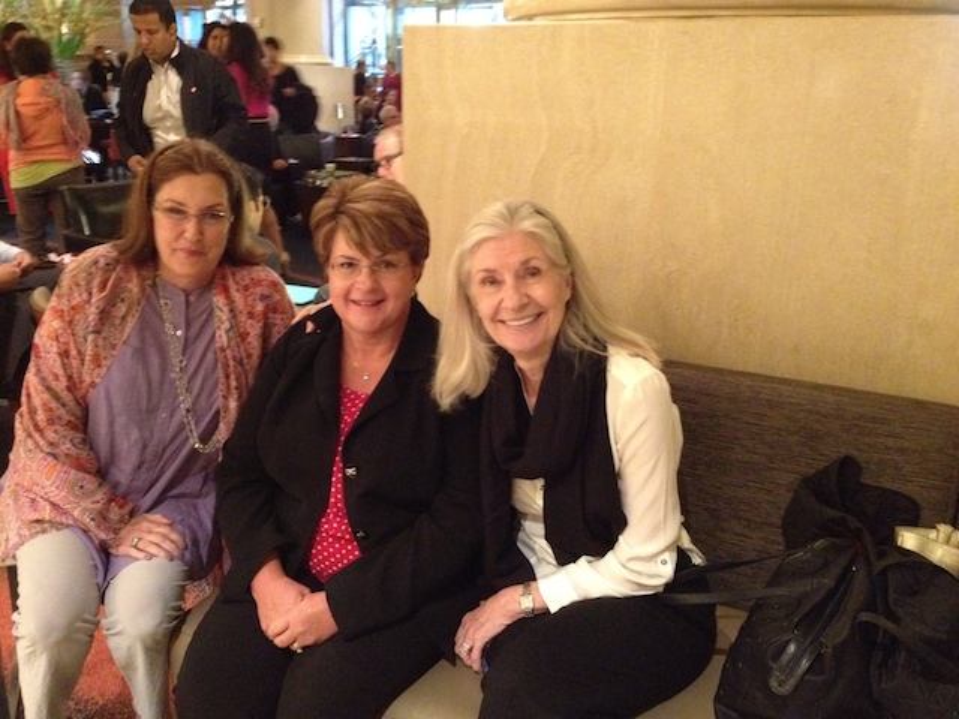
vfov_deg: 40.7
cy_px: 360
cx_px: 480
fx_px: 970
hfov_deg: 52.6
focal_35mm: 35
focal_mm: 4.28
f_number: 2.4
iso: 800
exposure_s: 1/15
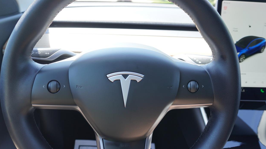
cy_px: 68
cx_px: 129
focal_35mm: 26
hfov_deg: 71.9
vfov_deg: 44.3
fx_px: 183
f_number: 4
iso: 125
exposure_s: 1/60
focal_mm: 16
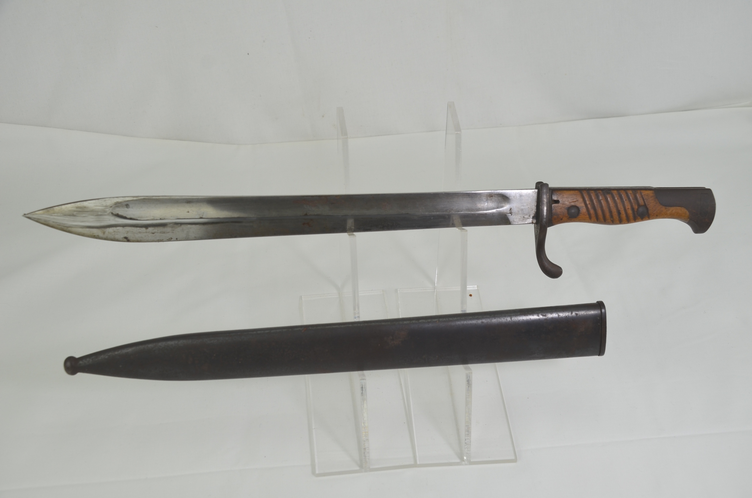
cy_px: 249
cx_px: 376
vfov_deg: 34.1
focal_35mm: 39
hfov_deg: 49.6
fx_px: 813
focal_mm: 26
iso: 200
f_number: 6.3
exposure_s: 1/160
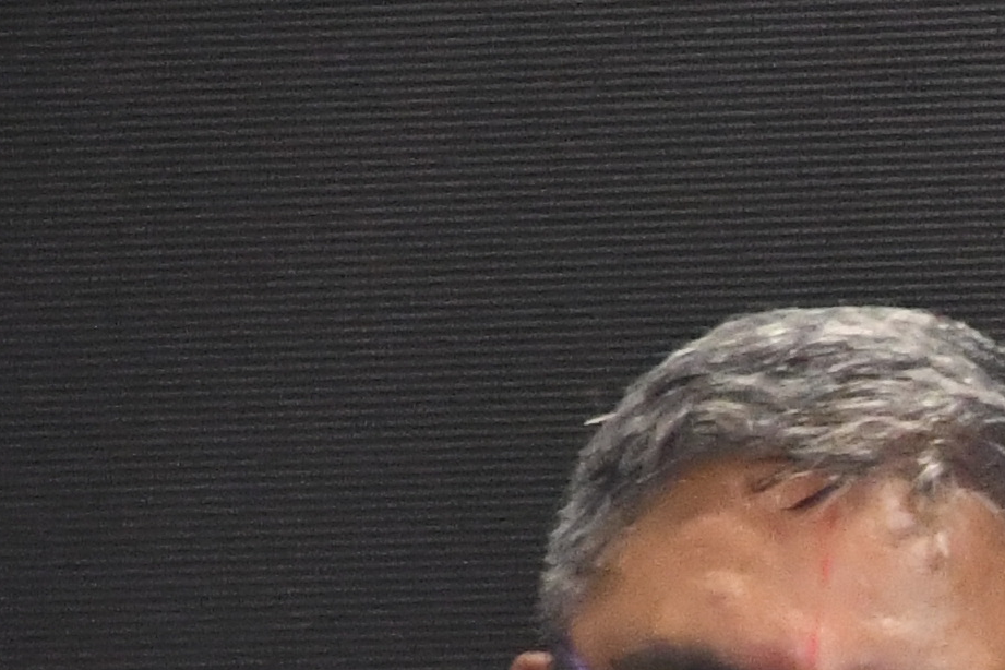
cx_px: 2621
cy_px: 1737
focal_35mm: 949
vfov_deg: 1.4
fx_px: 26491
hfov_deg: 2.2
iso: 5000
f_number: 7.1
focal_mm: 105
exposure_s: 1/200
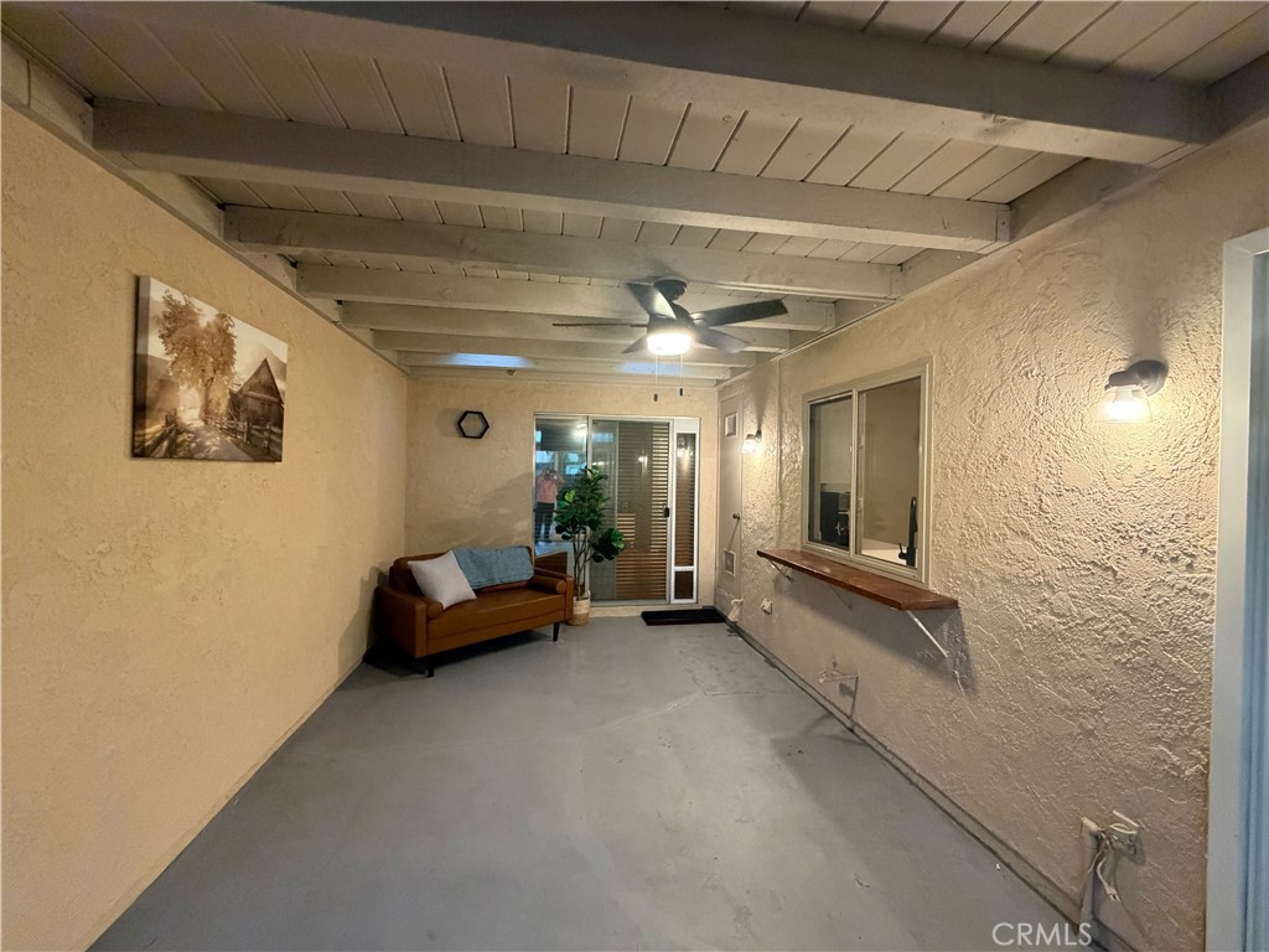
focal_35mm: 14
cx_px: 634
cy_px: 476
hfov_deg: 102.1
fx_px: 513
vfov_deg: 85.7
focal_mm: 2.22
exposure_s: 1/60
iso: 640
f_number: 2.2
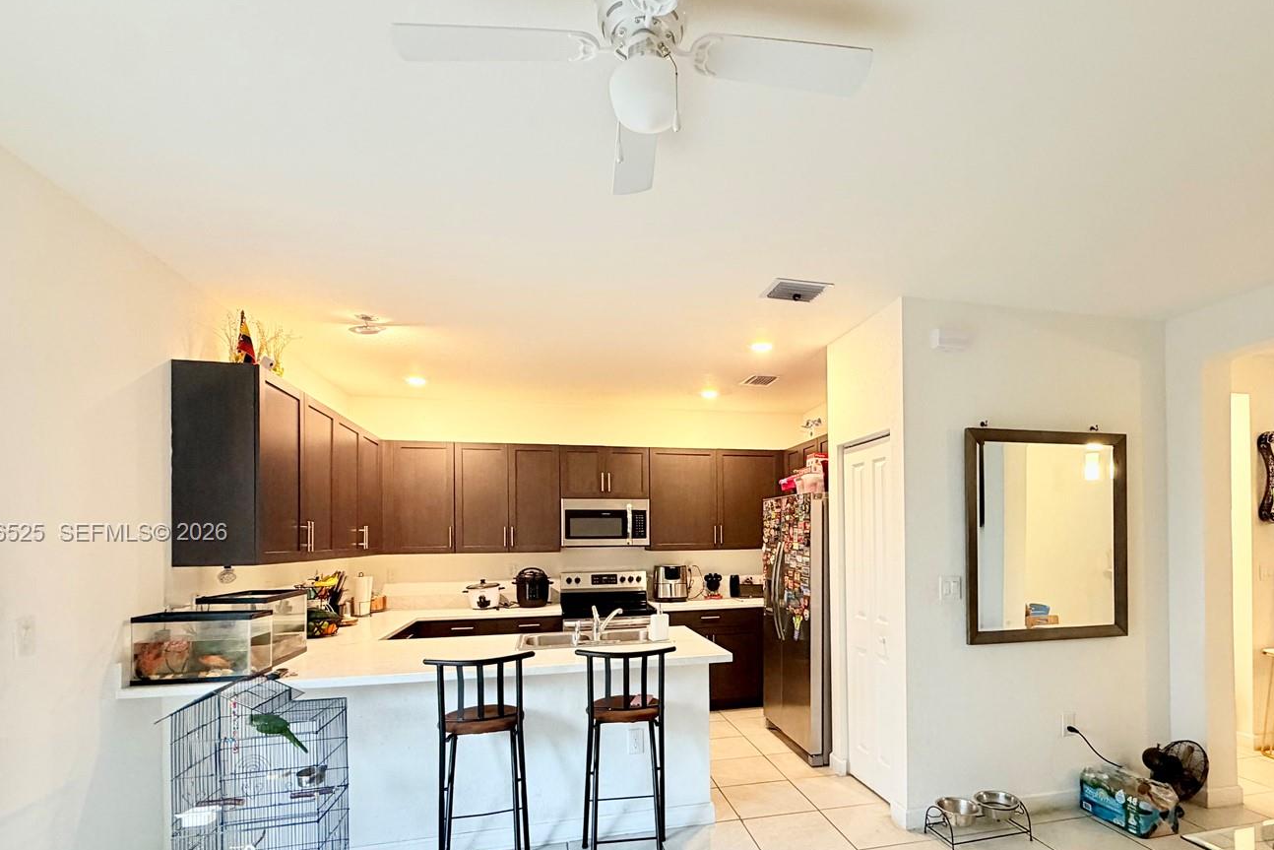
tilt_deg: +0.1
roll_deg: +1.2
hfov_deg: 89.6
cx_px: 709
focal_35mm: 18
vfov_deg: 66.3
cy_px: 534
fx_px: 637
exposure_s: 1/60
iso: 250
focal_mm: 2.22
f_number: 2.2
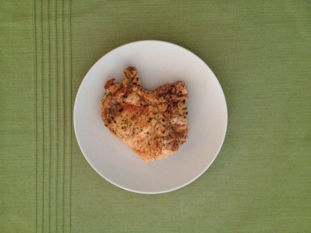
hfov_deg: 52.6
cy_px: 116
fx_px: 314
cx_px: 156
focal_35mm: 35
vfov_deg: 40.7
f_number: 2.4
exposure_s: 1/17
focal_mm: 4.28
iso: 320
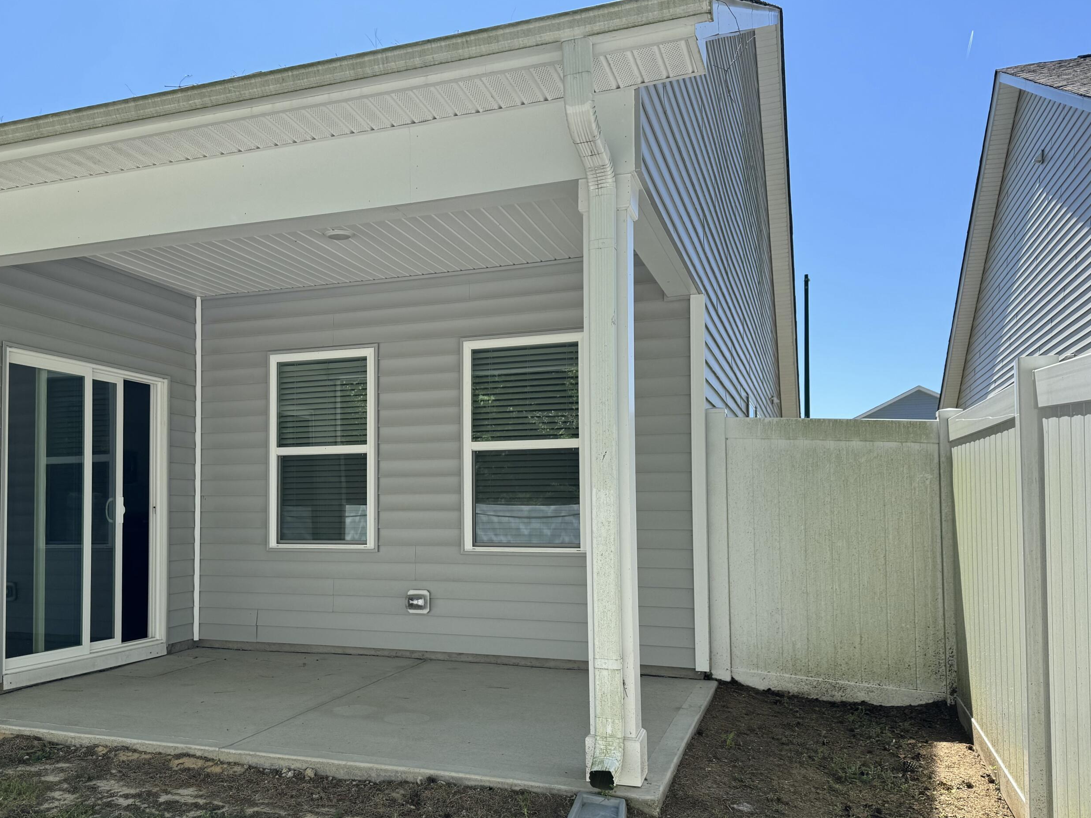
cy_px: 478
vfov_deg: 48.0
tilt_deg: +2.2
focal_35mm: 29
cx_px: 453
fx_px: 914
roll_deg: +0.2
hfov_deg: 61.3
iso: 80
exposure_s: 1/2604
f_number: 1.78
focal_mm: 6.76
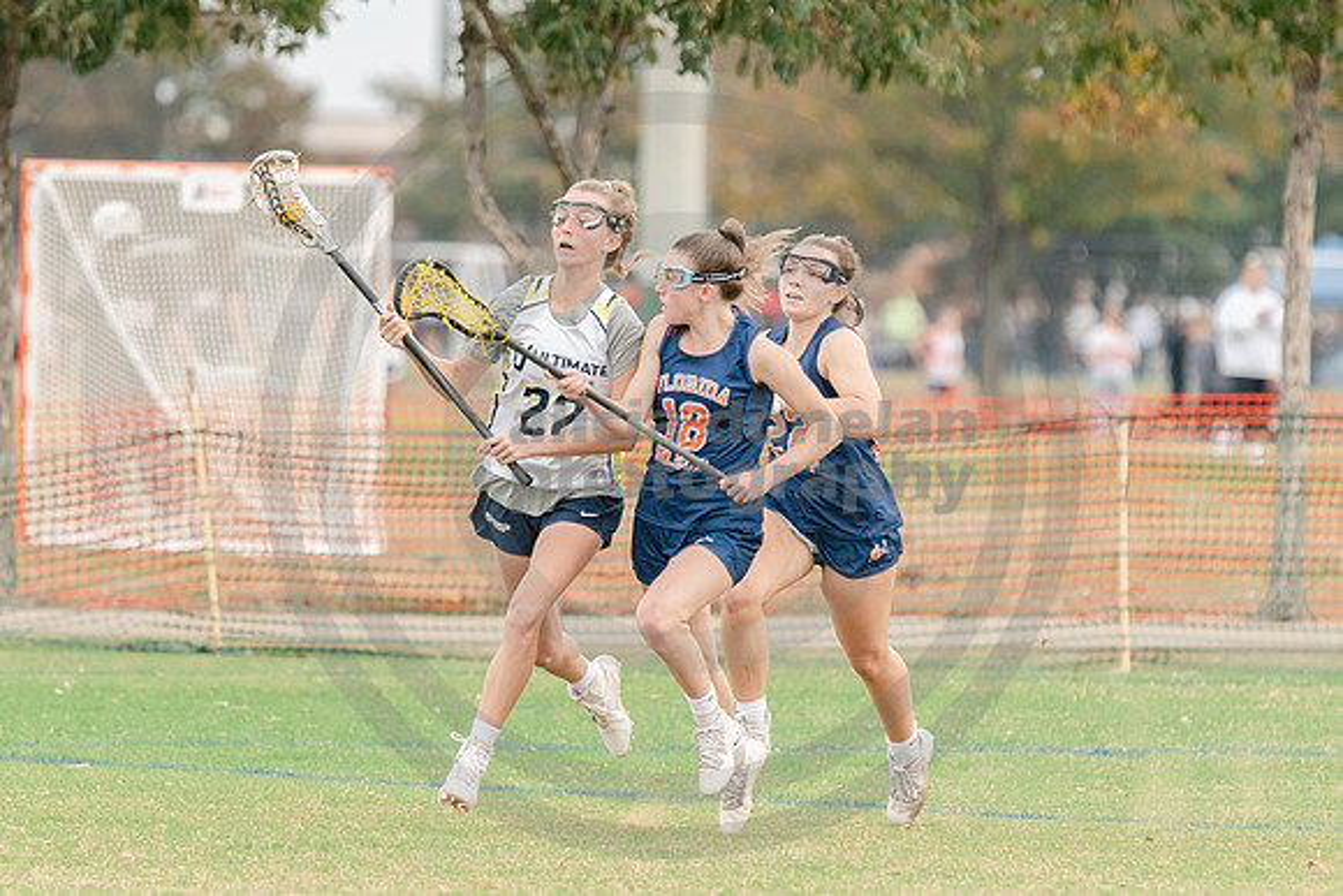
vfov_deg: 2.6
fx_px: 19844
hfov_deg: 3.9
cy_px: 412
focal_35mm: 532
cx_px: 645
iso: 400
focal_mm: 200
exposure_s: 1/1250
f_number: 2.8
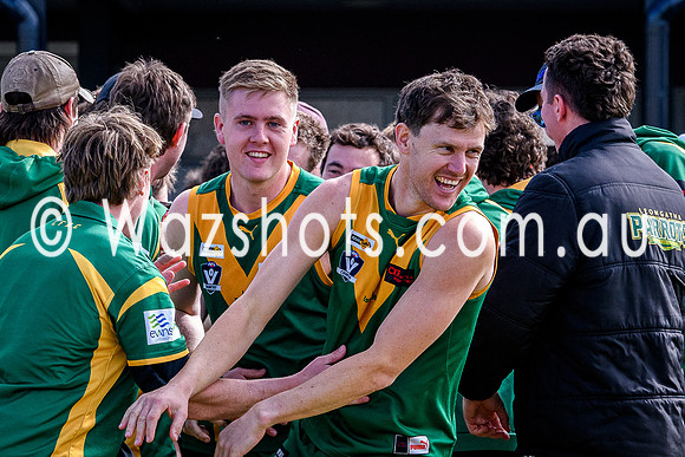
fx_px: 7932
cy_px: 244
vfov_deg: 3.3
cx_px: 379
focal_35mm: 417
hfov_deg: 4.9
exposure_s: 1/1600
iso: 1400
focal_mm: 145
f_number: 5.6
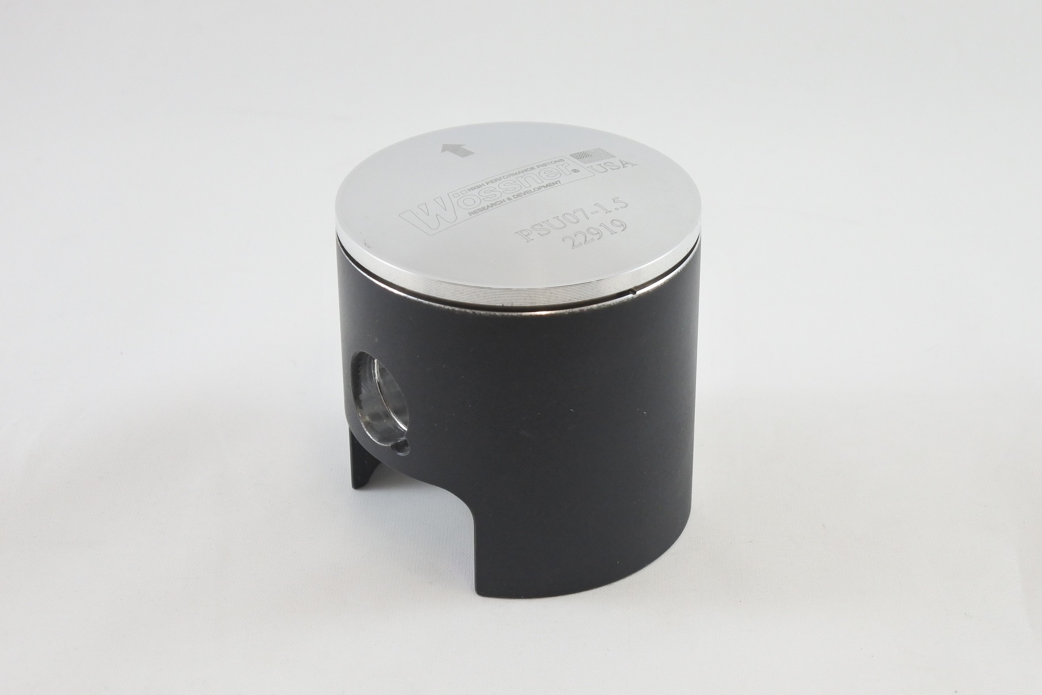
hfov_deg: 33.4
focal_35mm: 60
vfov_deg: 22.6
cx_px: 521
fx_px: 1737
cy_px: 348
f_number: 4.8
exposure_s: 1/125
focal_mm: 22.3
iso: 500
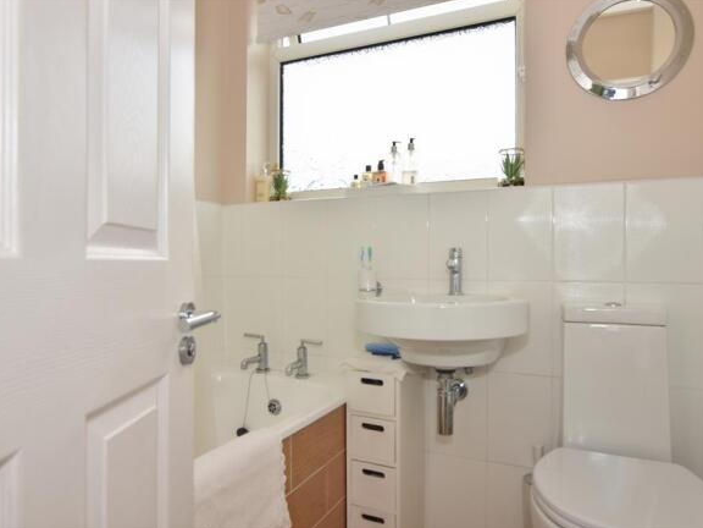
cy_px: 263
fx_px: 467
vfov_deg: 58.9
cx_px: 358
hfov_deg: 73.9
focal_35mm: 23
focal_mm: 14
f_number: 7.1
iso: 400
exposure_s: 1/200
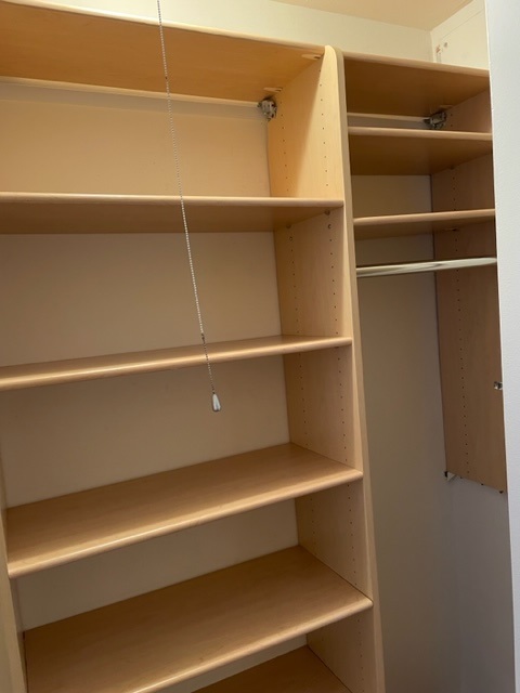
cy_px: 346
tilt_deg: -5.6
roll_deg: +4.7
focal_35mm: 26
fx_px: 521
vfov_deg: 67.3
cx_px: 260
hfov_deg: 53.1
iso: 320
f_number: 1.6
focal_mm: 4.2
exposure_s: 1/60
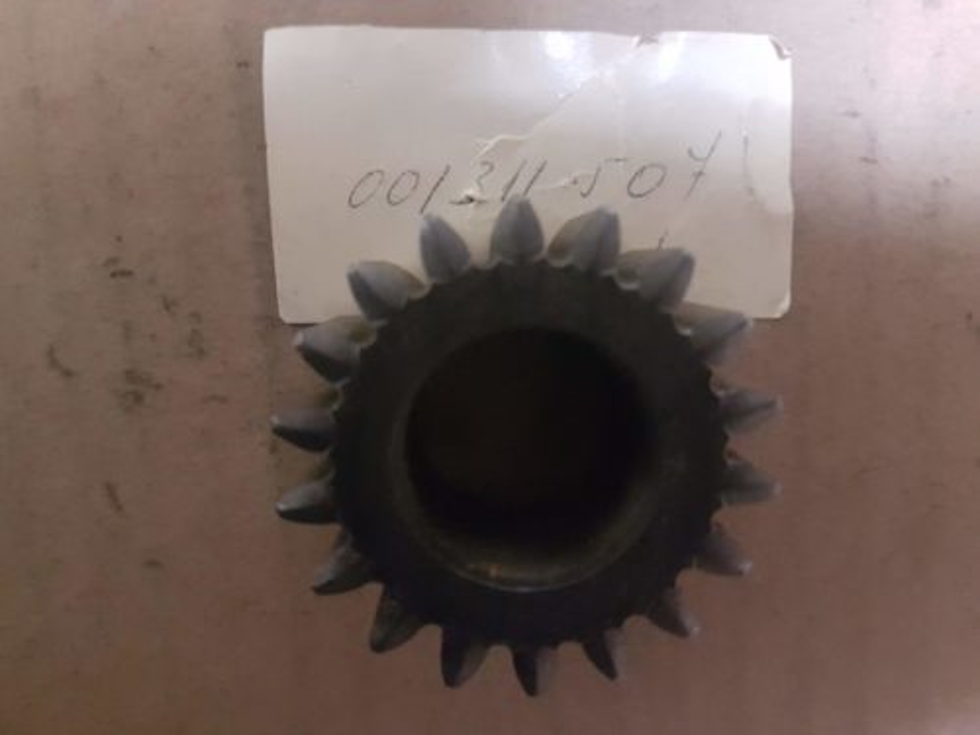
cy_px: 368
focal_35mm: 26
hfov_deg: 67.3
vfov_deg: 53.1
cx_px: 490
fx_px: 736
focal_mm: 4.2
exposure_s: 1/10
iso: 800
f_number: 1.7
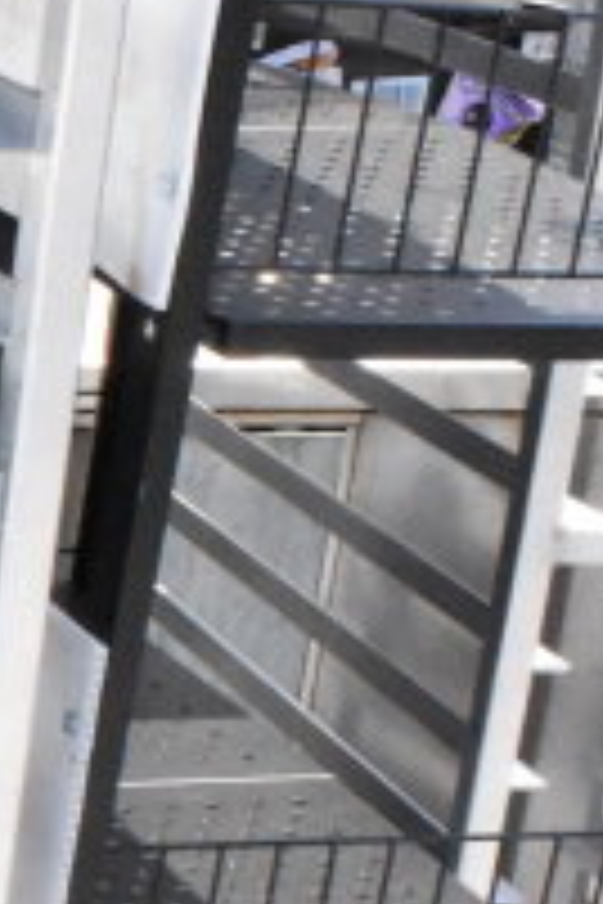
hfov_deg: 10.0
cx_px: -729
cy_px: 623
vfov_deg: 16.6
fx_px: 3090
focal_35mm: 123
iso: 6400
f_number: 18
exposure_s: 1/1250
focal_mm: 18
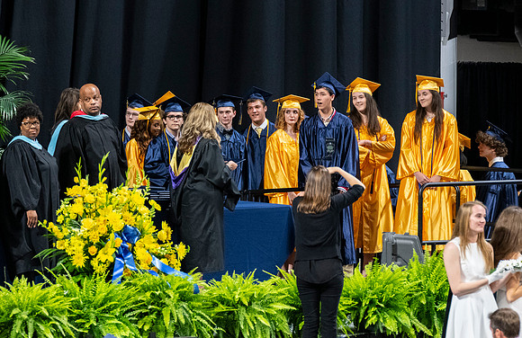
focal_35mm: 340
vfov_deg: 4.0
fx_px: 4892
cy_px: 185
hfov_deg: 6.1
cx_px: 319
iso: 2000
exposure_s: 1/200
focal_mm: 190
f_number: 4
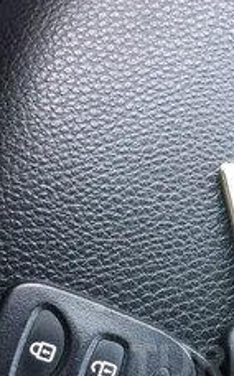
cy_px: 363
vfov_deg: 29.0
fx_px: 685
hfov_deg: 18.6
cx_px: 255
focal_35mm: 67
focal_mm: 4.15
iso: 64
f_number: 2.2
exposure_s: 1/33
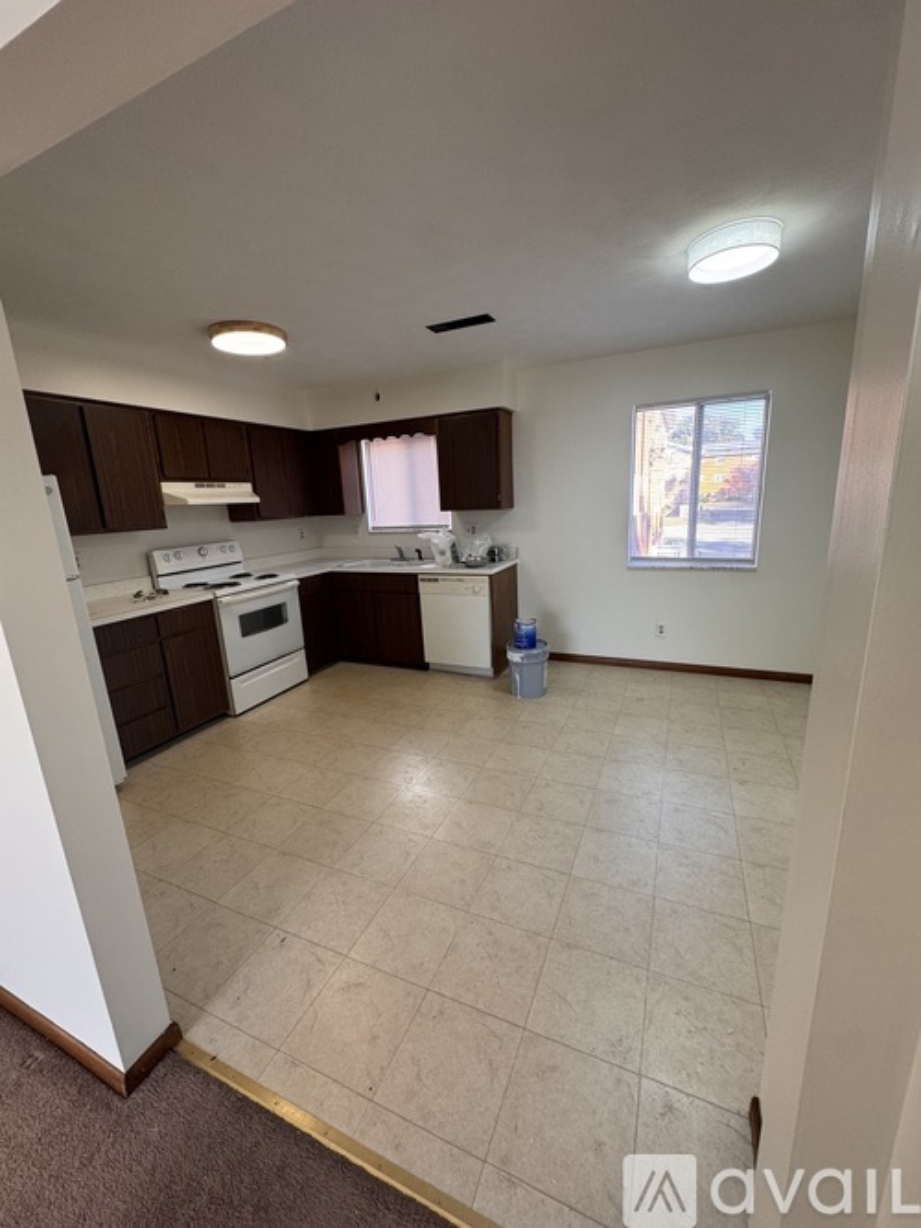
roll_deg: +3.1
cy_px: 614
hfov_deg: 85.7
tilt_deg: -13.4
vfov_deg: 102.1
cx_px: 460
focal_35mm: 14
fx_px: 497
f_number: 2.2
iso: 160
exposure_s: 1/120
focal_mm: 2.22
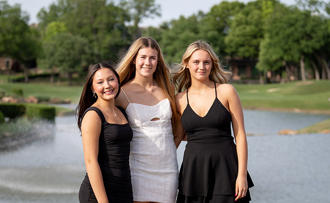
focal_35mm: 118
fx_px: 1061
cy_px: 173
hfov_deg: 17.7
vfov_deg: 10.9
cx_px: 155
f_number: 2.8
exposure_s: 1/1000
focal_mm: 70
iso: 100
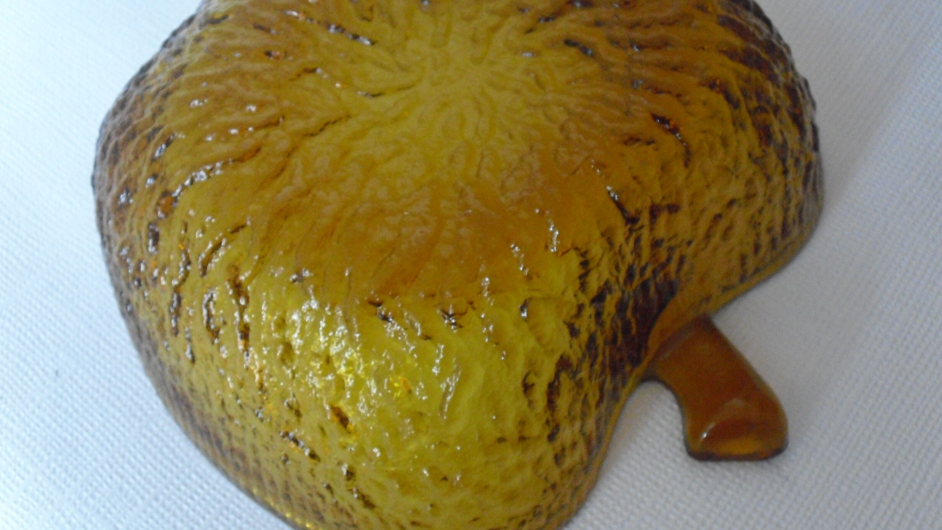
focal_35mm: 40
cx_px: 468
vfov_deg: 29.7
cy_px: 249
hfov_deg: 50.5
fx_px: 999
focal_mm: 6.3
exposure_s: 1/100
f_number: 3.1
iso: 800
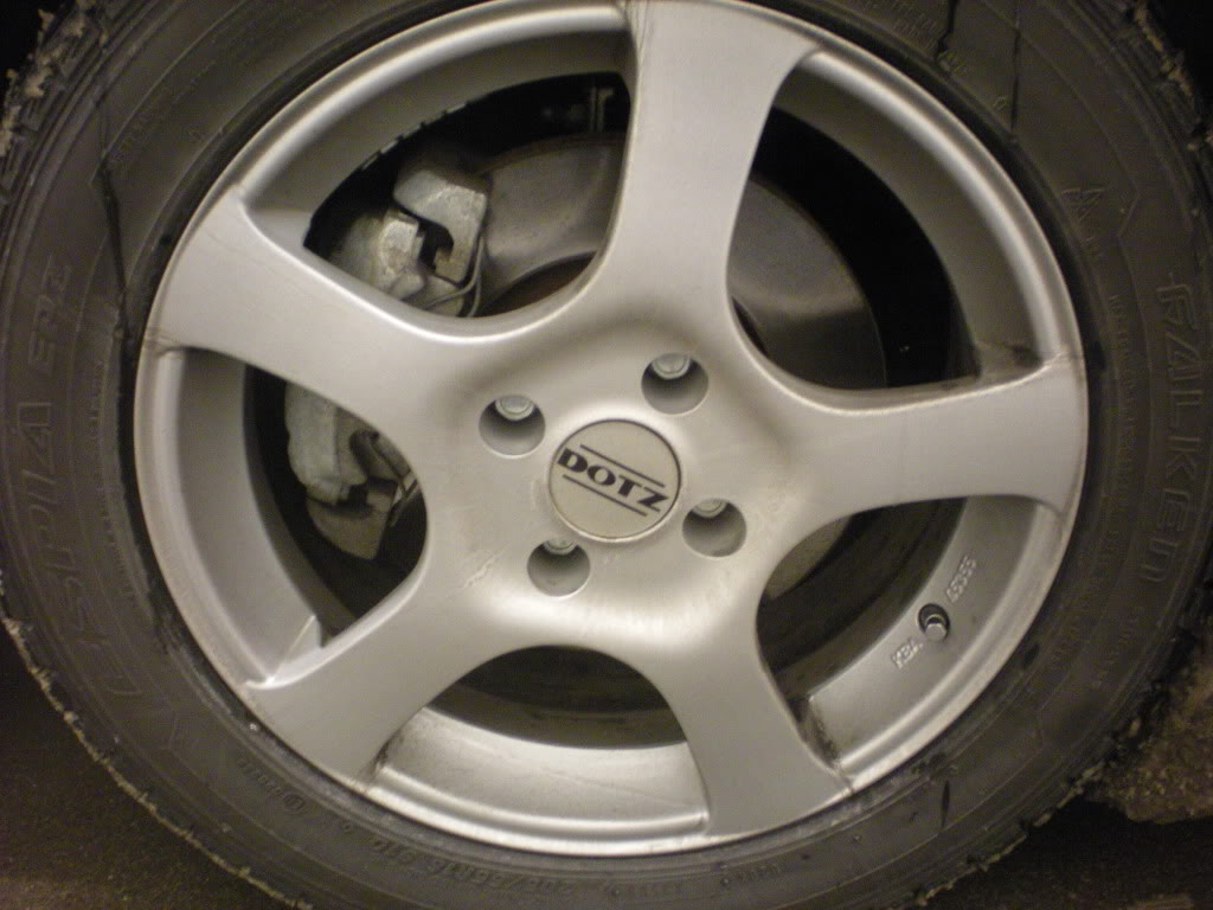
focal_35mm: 38
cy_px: 455
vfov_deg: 37.7
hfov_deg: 49.0
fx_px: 1332
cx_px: 606
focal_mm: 6.3
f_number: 3.1
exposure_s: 1/8
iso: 370
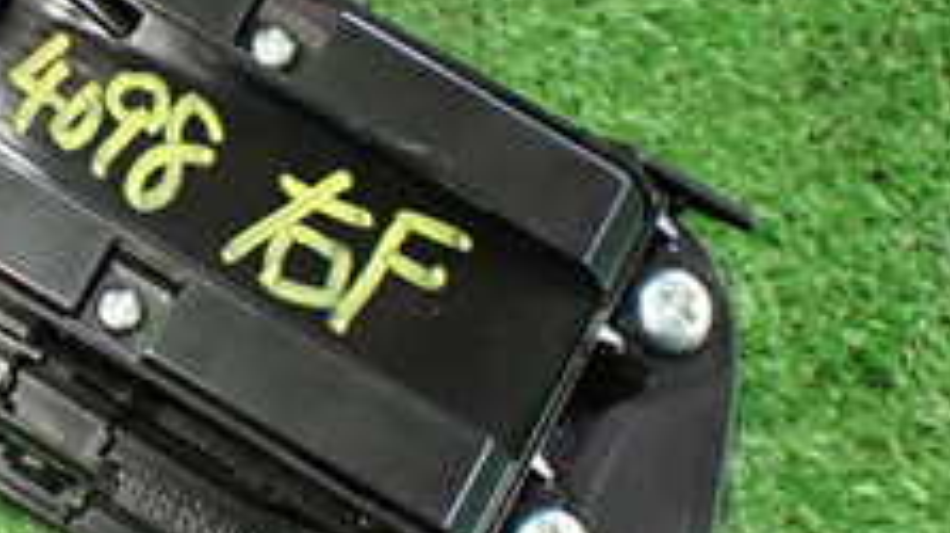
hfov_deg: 23.0
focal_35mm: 88
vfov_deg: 13.7
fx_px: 2215
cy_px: 154
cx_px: -55
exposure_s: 1/60
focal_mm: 5.4
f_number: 2.3
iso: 800
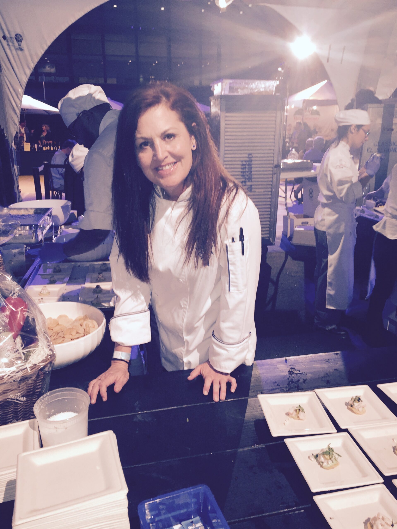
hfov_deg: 48.2
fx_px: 443
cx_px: 198
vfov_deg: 61.7
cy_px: 264
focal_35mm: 29
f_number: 2.2
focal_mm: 4.15
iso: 64
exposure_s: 1/30
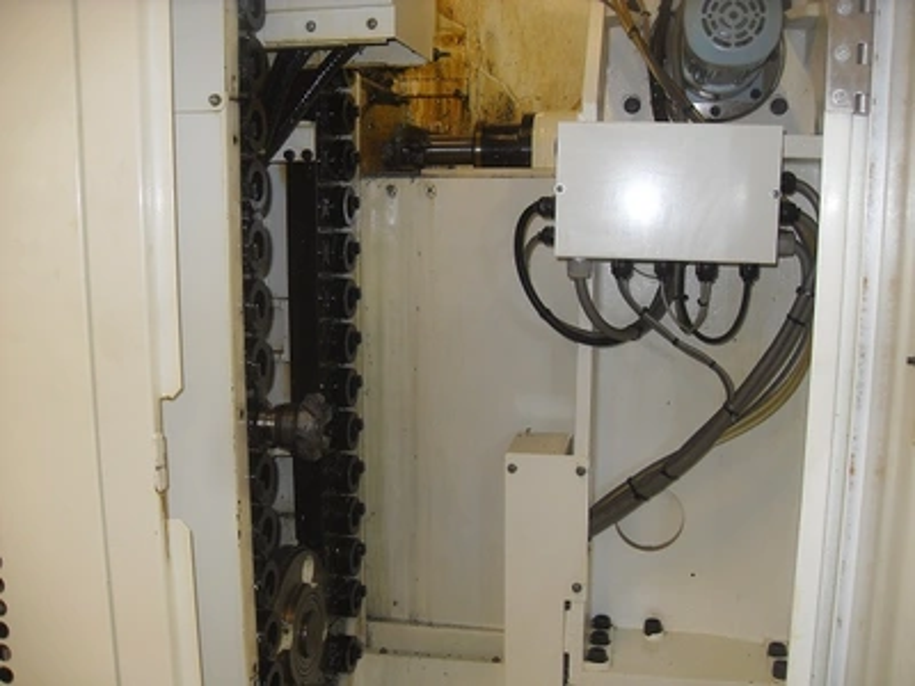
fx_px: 899
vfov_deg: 41.8
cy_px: 343
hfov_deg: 54.0
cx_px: 458
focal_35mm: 34
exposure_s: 1/45
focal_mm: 6.3
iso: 100
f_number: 2.8
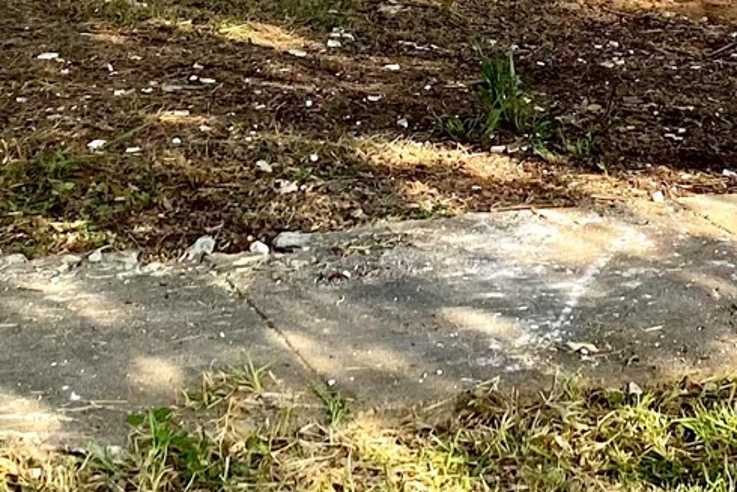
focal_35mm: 113
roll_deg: +0.4
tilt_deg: -5.6
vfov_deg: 11.7
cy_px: -214
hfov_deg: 18.0
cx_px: 534
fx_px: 2314
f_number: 1.8
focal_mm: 4.25
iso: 32
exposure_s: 1/1063
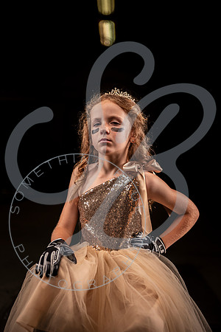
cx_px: 110
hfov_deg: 21.9
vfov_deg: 32.4
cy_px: 166
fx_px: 571
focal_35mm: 62
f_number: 2.8
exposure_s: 1/800
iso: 100
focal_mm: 62
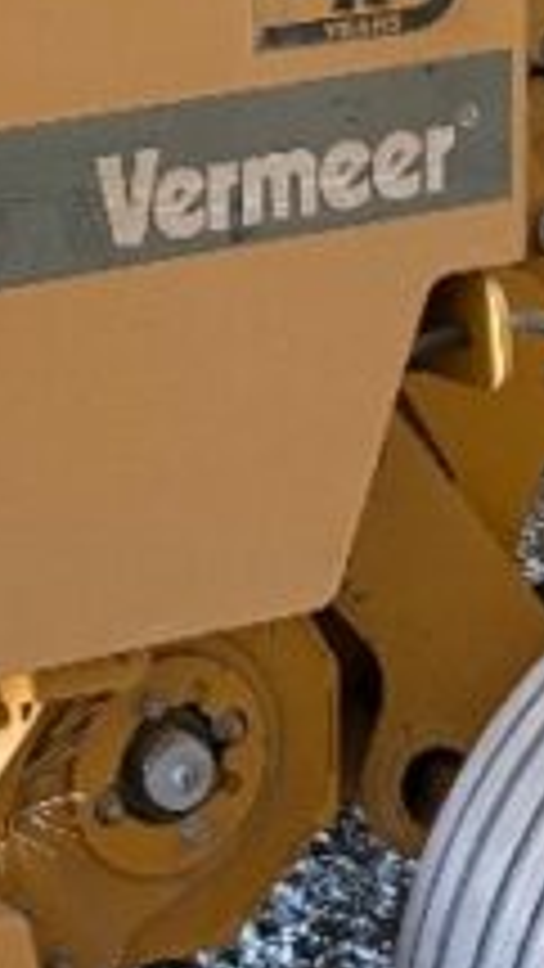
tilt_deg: -11.7
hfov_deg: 8.8
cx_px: -252
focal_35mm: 135
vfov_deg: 15.8
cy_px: 153
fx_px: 3461
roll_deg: +2.5
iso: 500
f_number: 1.6
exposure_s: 1/49
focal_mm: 5.96
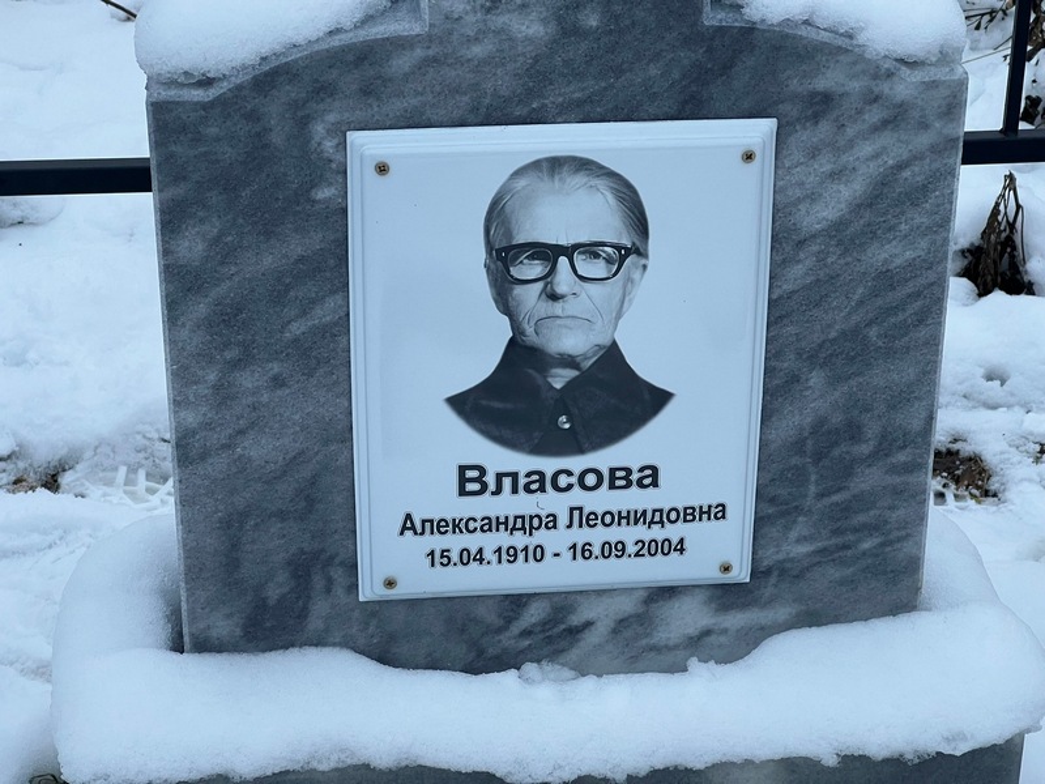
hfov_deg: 25.3
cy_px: 392
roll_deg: -0.6
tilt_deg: -24.1
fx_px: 2325
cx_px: 522
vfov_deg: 19.1
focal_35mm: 77
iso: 160
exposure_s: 1/99
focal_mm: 9
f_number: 2.8
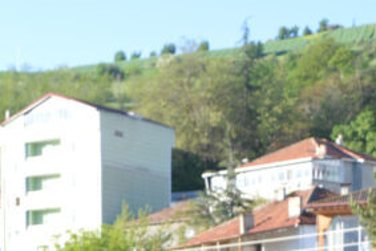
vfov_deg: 8.7
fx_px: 1557
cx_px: -360
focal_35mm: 149
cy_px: 495
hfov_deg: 12.3
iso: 100
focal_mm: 22
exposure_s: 1/125
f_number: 5.6
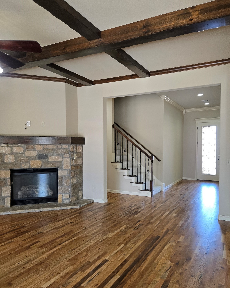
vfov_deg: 65.9
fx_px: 221
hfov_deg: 54.9
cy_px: 155
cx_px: 124
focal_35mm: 26
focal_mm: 5.4
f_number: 1.8
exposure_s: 1/120
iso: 100
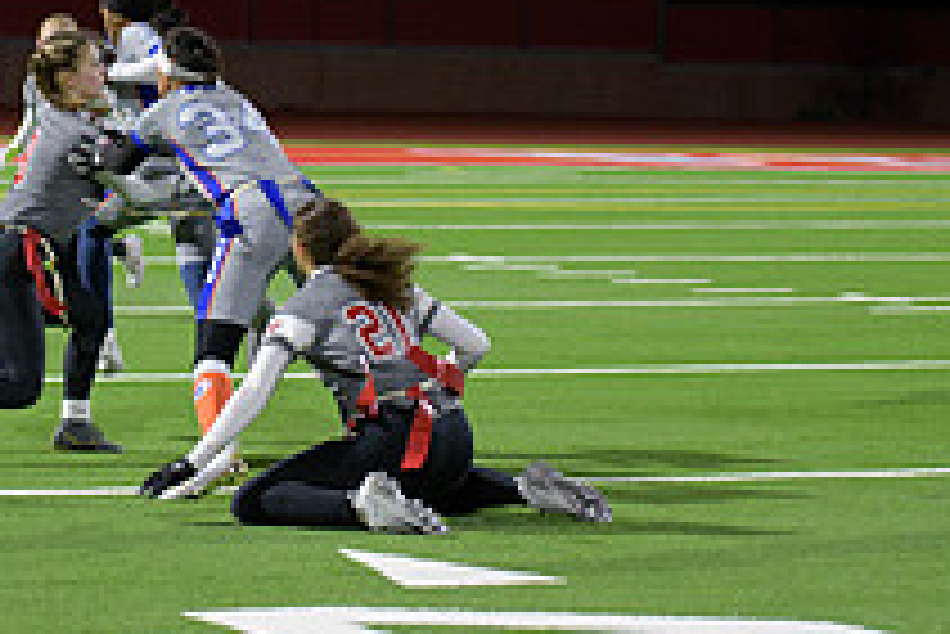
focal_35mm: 192
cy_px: 124
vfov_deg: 7.2
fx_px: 5070
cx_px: 81
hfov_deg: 10.6
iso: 1250
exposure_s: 1/200
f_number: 2.8
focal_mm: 70
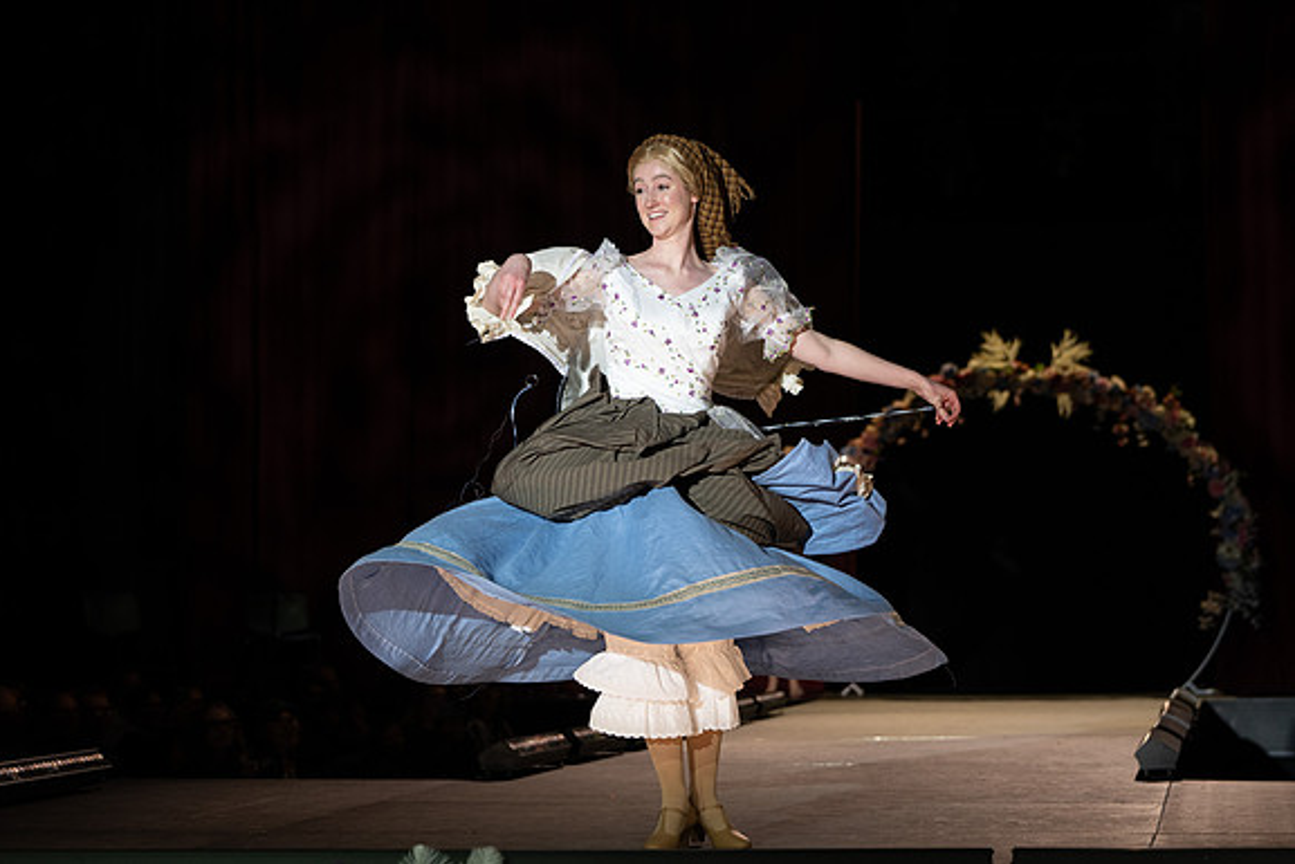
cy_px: 436
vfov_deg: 15.4
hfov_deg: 22.9
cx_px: 678
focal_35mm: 89
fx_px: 3202
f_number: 3.5
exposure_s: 1/640
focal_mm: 81
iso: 800
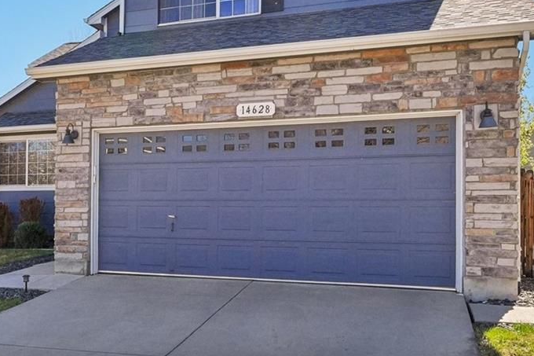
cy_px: 34
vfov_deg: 30.9
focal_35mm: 41
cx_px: 90
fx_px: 612
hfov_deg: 44.3
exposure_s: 1/800
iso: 800
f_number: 8
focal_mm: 11.7
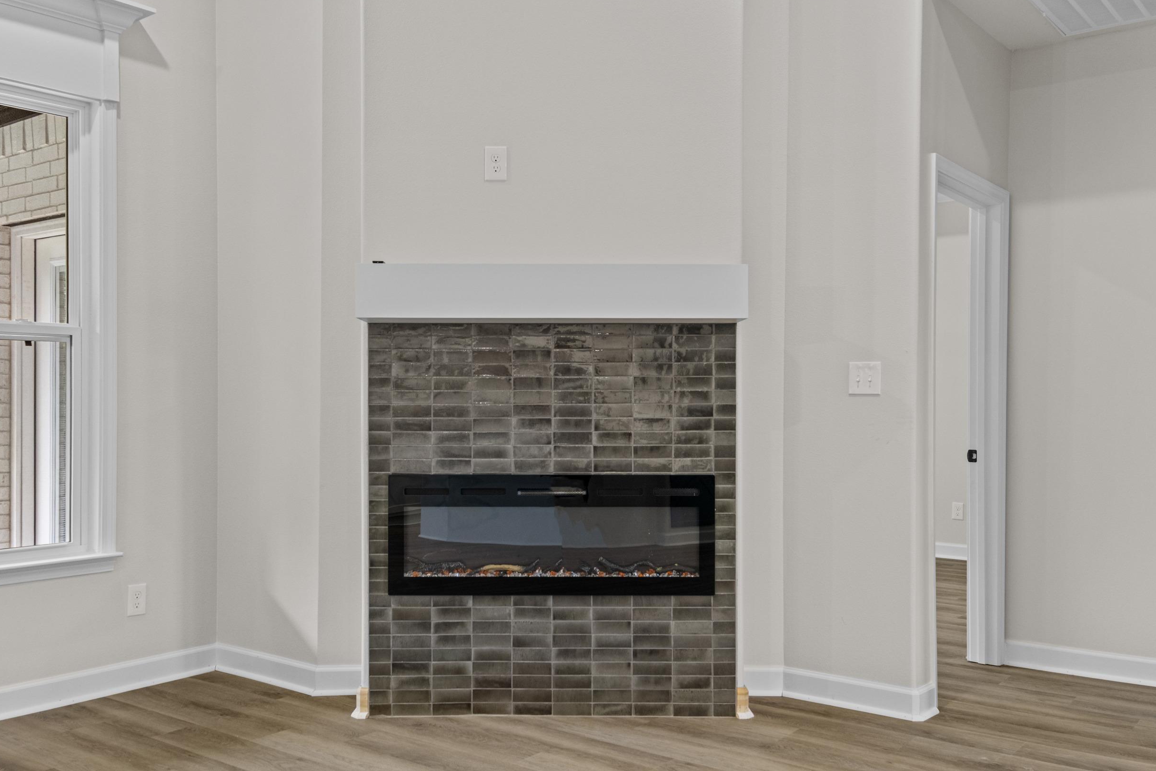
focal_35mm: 34
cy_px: 391
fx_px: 1092
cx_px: 574
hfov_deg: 55.8
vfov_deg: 38.9
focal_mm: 21.9
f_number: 7.1
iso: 400
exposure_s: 1/3
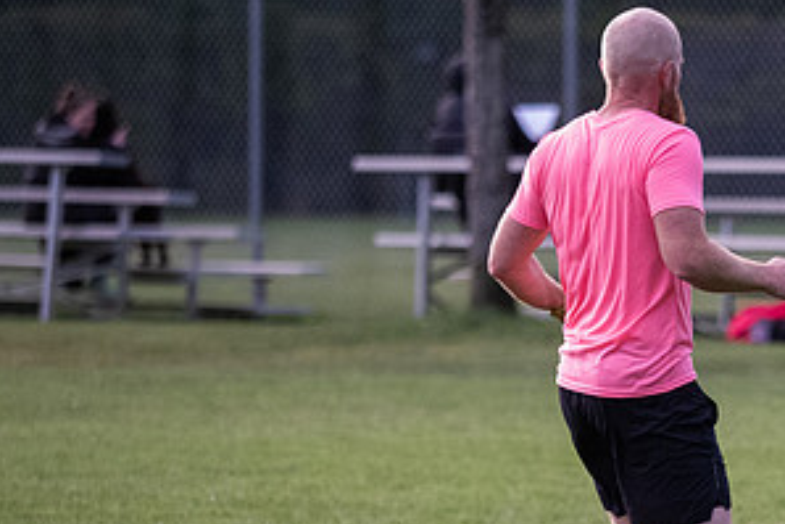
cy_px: 528
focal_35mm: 626
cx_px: 735
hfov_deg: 3.3
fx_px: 13656
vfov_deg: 2.2
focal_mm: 150
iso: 2500
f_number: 2.8
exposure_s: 1/1000
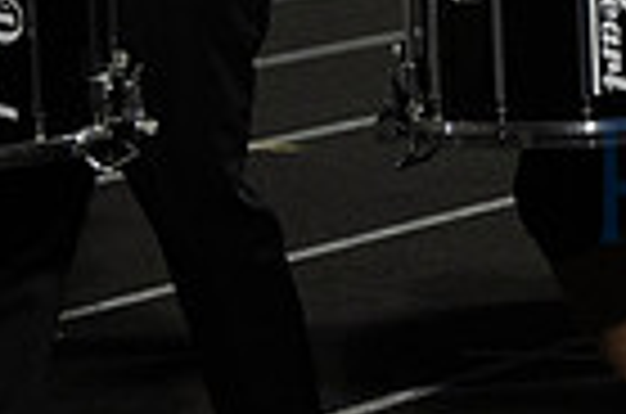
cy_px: -187
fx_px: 5083
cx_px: 1257
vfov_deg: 4.6
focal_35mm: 293
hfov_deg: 6.8
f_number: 2.8
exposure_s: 1/800
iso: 5000
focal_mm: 70
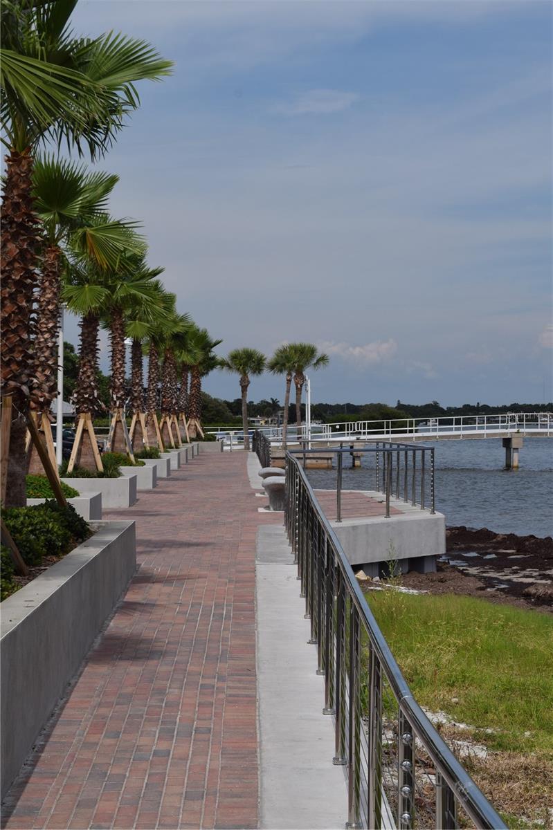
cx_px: 276
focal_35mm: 82
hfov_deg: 16.5
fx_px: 1902
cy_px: 415
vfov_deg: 24.6
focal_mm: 55
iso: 200
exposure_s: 1/500
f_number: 11
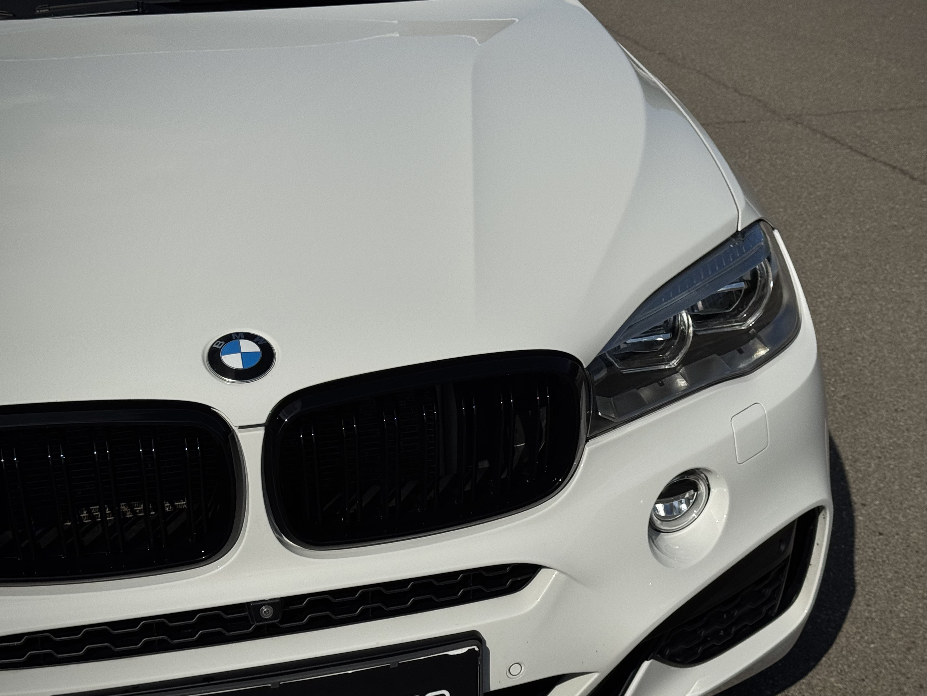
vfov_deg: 25.2
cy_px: 376
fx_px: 1553
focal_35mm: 58
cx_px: 529
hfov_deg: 33.2
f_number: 1.78
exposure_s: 1/20000
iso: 64
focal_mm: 6.76
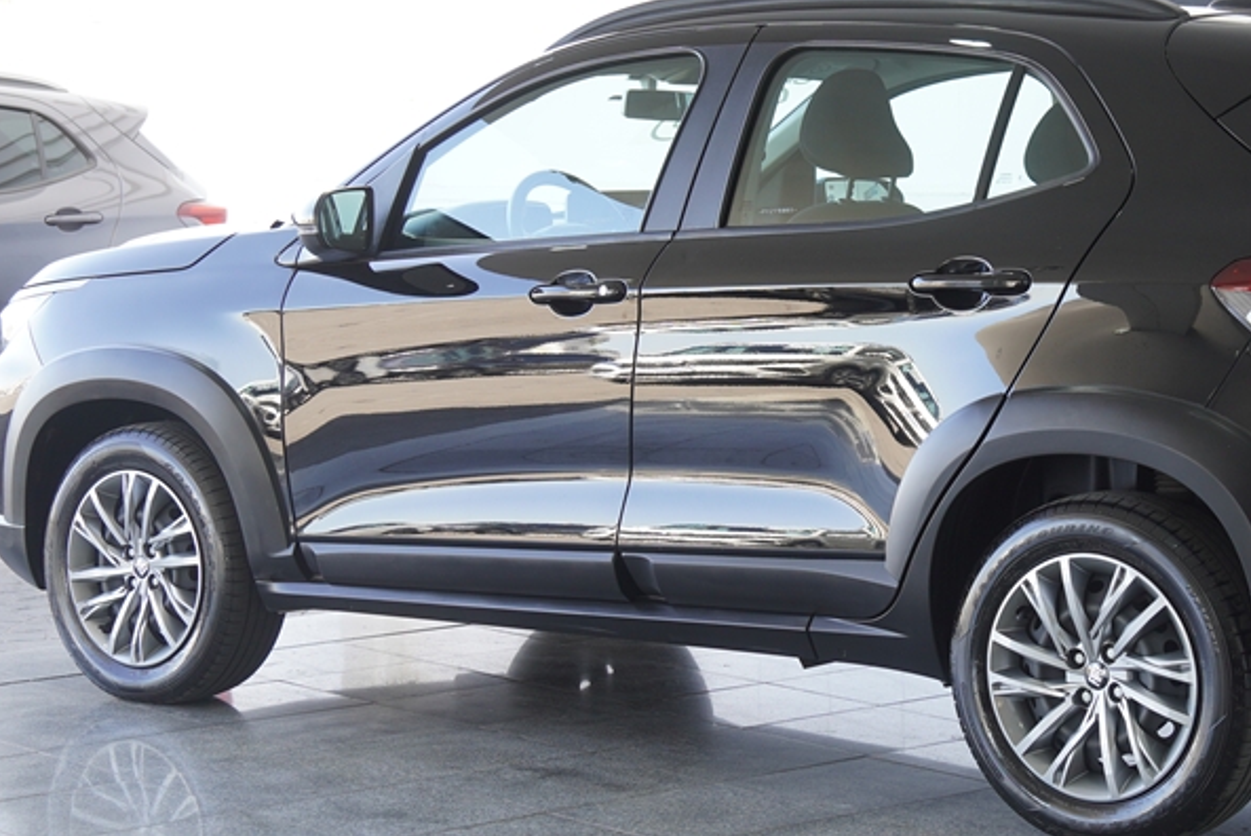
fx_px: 3059
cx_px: 871
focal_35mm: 88
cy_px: 375
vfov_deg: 15.5
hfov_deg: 23.0
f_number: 3.2
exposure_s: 1/80
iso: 200
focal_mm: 34
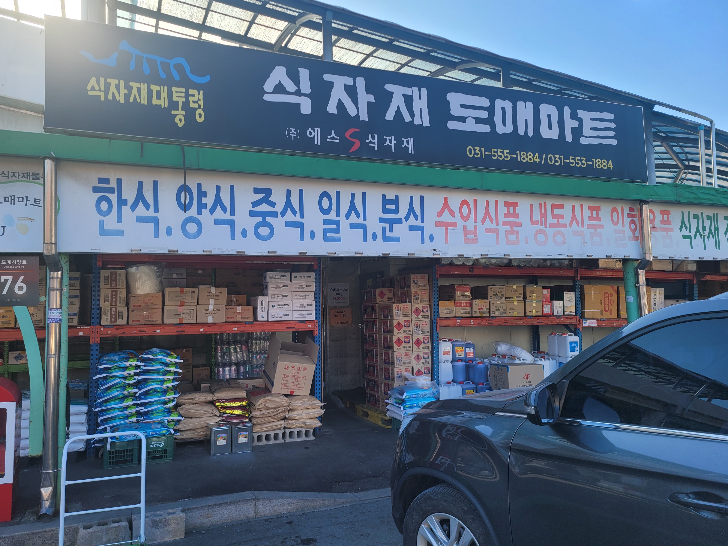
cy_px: 263
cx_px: 355
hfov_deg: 65.3
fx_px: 568
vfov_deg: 51.3
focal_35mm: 27
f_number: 1.8
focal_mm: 5.4
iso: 40
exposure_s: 1/838
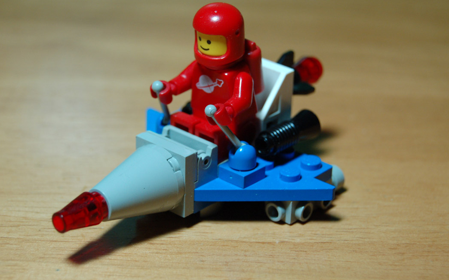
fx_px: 1182
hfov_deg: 21.5
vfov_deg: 13.5
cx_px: 209
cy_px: 115
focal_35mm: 97
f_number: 5.6
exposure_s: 1/30
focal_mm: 55
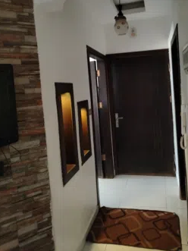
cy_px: 100
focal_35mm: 29
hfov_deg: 48.1
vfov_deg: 61.1
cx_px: 105
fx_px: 210
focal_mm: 5.25
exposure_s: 1/25
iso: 3944
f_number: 1.75
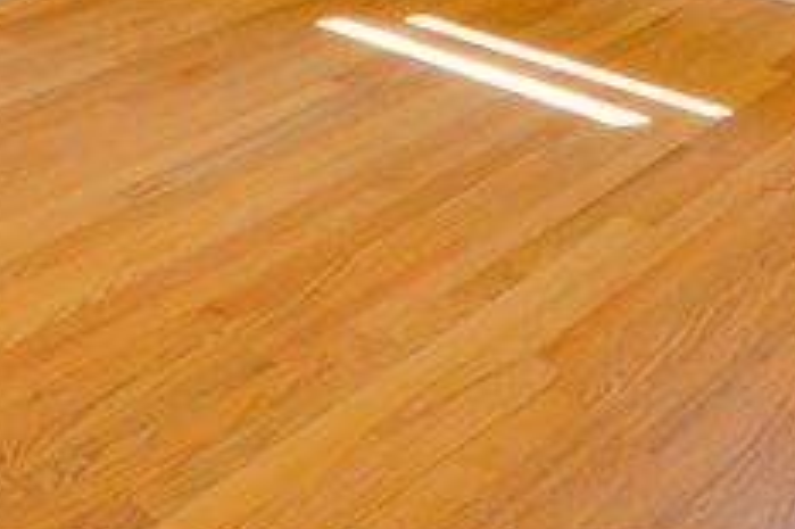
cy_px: -606
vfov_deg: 15.3
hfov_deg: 30.5
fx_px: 1456
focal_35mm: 66
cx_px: 464
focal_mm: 10
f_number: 4
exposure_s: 1/60
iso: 400
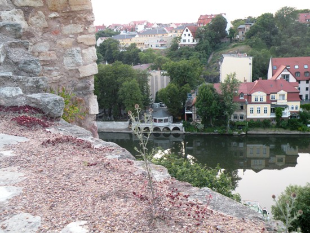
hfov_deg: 44.8
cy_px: 116
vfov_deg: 34.4
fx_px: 376
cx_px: 155
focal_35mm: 42
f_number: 3.2
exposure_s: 1/60
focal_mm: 7.4
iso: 204
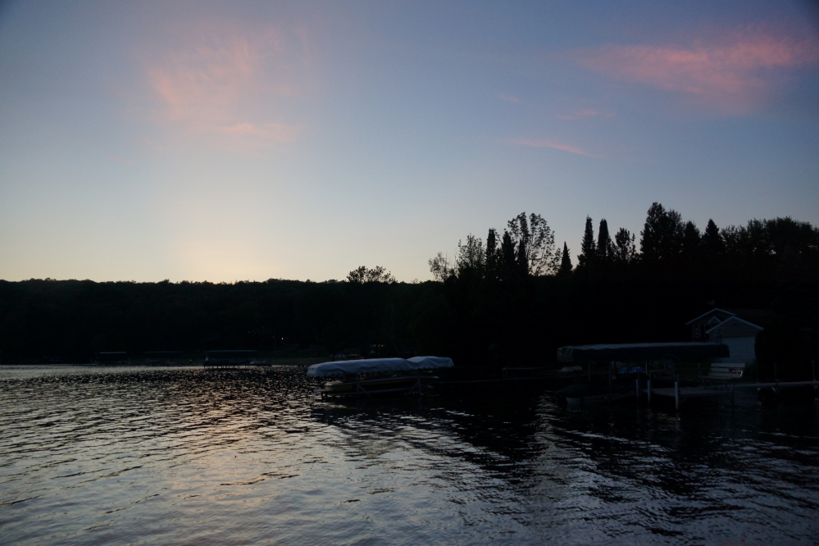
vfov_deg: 47.9
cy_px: 273
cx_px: 410
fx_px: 614
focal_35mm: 27
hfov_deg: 67.4
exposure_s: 1/60
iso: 500
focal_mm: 18
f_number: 4
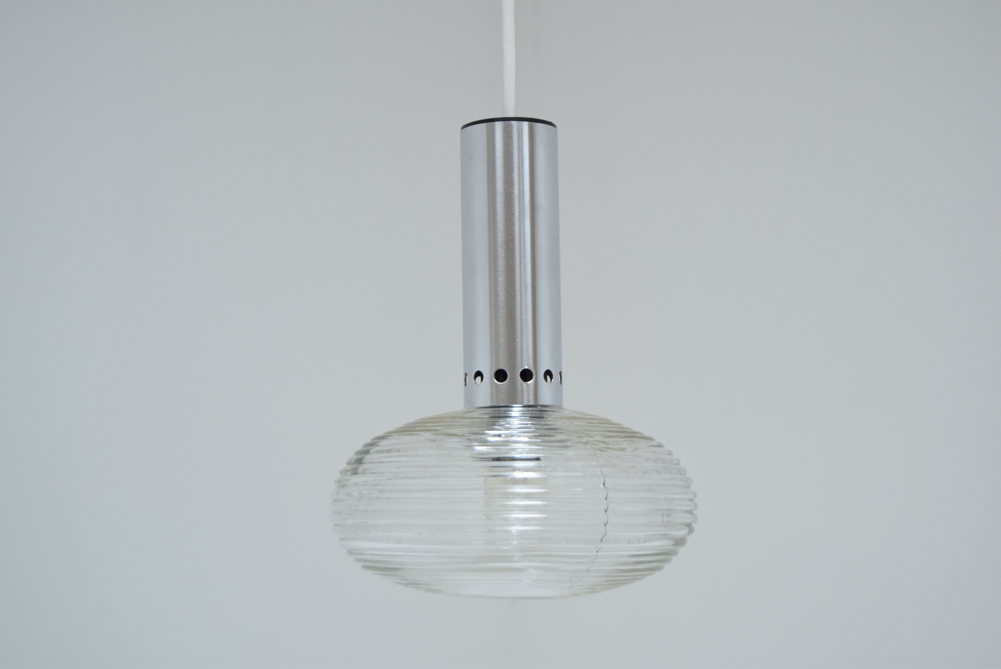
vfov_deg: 19.8
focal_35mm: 69
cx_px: 500
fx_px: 1920
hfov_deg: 29.2
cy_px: 334
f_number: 5.3
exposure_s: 1/100
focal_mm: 46
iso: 1600
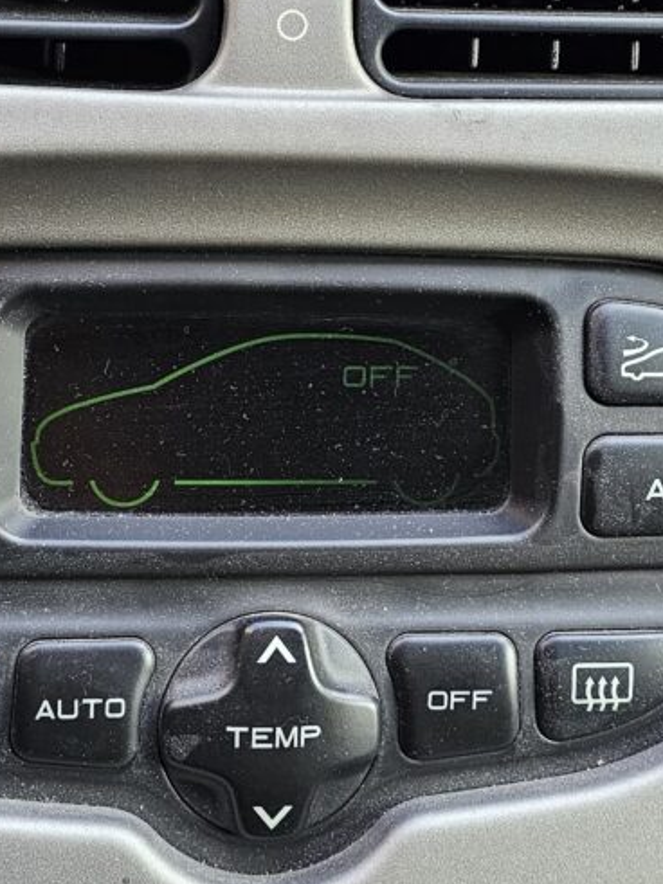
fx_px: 1916
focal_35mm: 75
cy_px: 180
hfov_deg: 19.6
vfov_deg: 25.6
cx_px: 310
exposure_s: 1/100
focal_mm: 6.3
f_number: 1.7
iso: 100
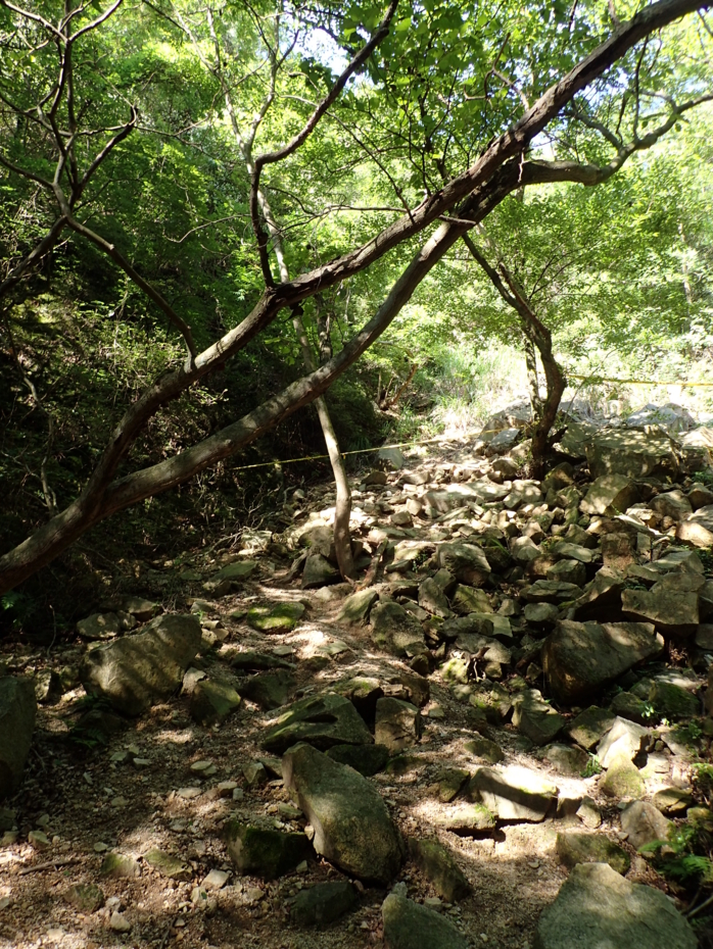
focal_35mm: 25
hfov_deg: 54.9
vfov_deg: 69.4
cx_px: 356
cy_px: 474
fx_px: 686
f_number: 2.8
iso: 100
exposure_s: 1/80
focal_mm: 4.5
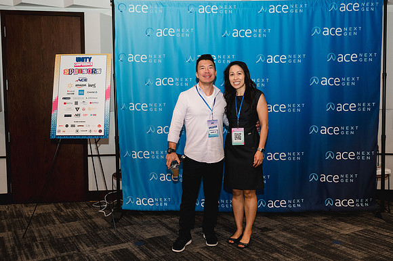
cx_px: 196
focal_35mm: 35
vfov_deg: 37.5
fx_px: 386
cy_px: 130
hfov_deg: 54.0
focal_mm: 35
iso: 3200
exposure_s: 1/200
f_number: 3.5
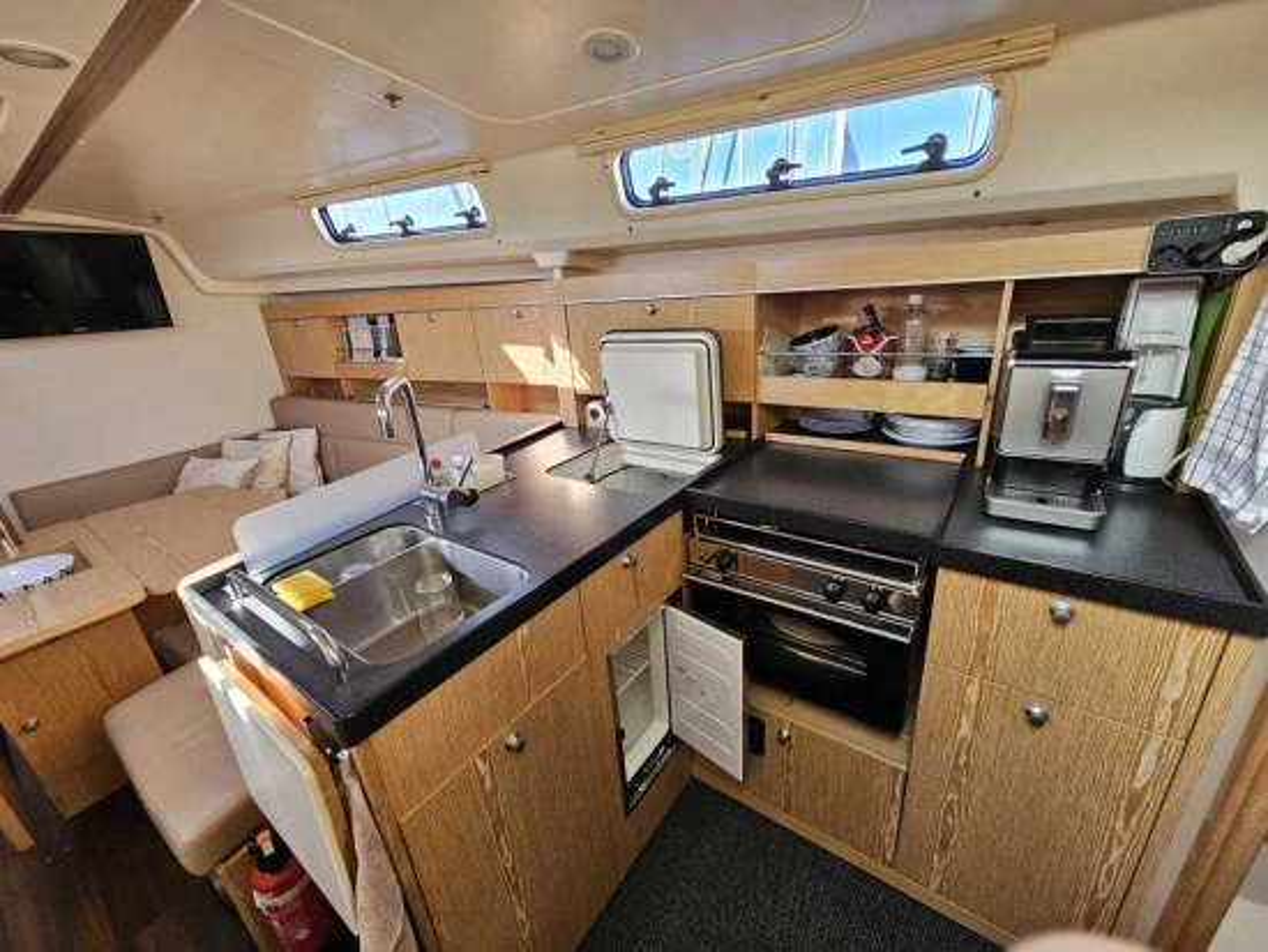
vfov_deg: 90.0
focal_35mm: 13
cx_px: 634
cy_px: 476
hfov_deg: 106.2
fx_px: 476
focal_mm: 2.2
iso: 200
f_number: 2.2
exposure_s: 1/71
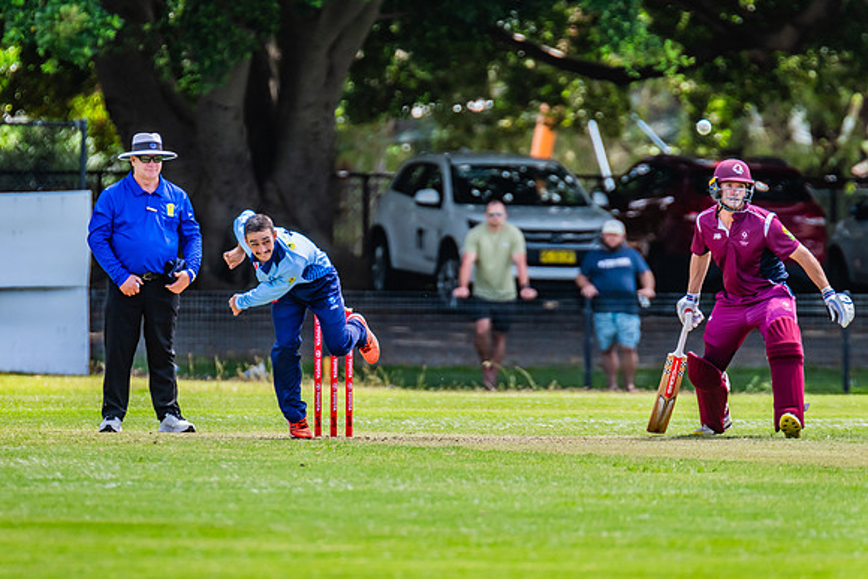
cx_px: 392
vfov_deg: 2.1
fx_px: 15916
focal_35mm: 660
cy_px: 318
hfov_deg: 3.1
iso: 800
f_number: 6.3
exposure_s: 1/1250
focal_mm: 600
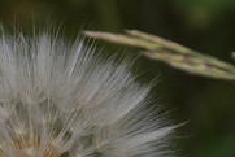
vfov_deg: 1.5
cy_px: 167
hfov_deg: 2.3
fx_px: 5834
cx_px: 117
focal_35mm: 893
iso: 100
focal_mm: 270
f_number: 7.1
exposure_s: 1/200
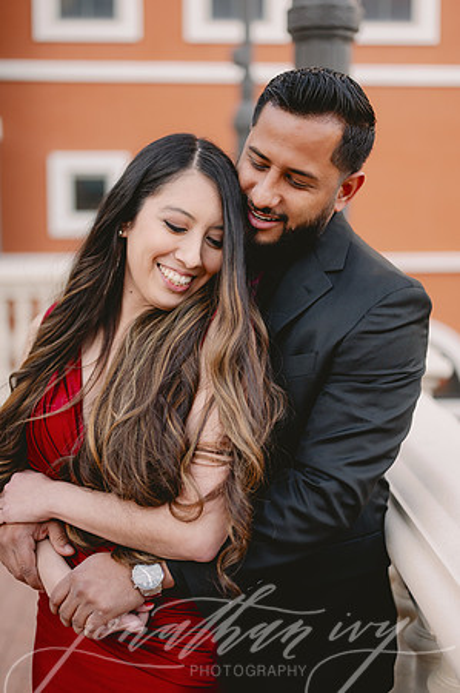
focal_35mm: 50
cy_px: 346
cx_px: 230
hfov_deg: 26.9
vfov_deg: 39.6
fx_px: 960
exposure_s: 1/2000
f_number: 2
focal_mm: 50
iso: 640
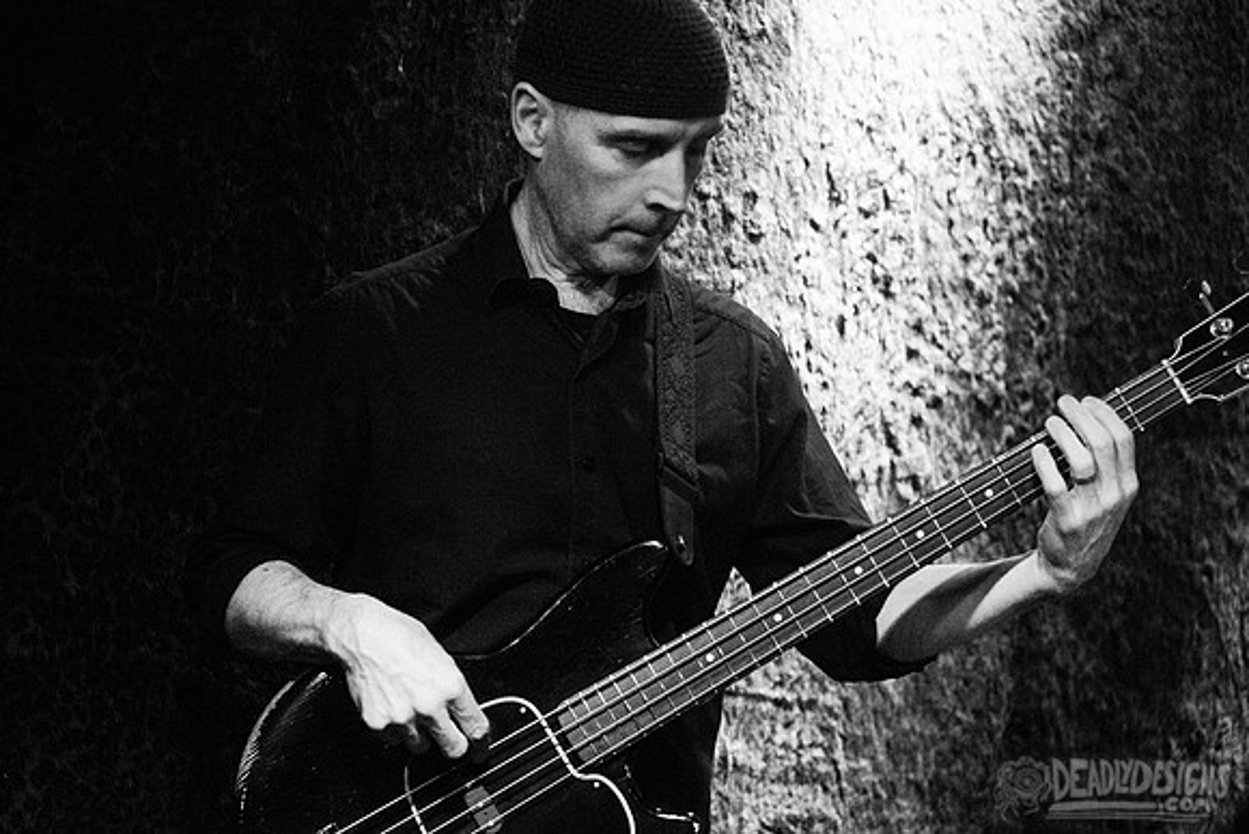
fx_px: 3075
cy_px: 392
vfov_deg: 15.4
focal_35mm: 89
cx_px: 559
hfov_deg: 23.0
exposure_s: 1/80
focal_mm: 80
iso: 6400
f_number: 3.2
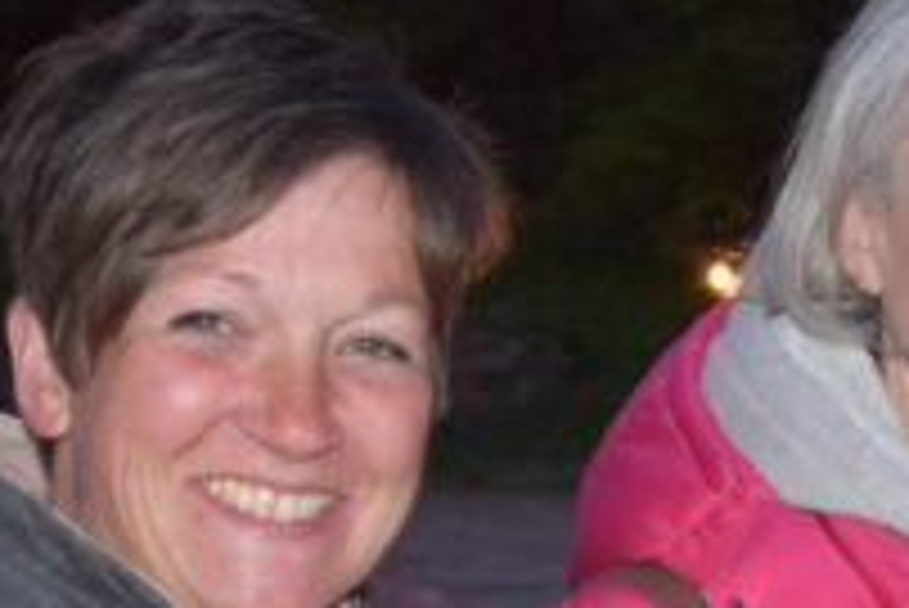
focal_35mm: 137
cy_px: 716
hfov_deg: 14.3
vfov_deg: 9.9
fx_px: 3462
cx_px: 1210
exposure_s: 1/60
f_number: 3.8
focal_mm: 24
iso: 3200
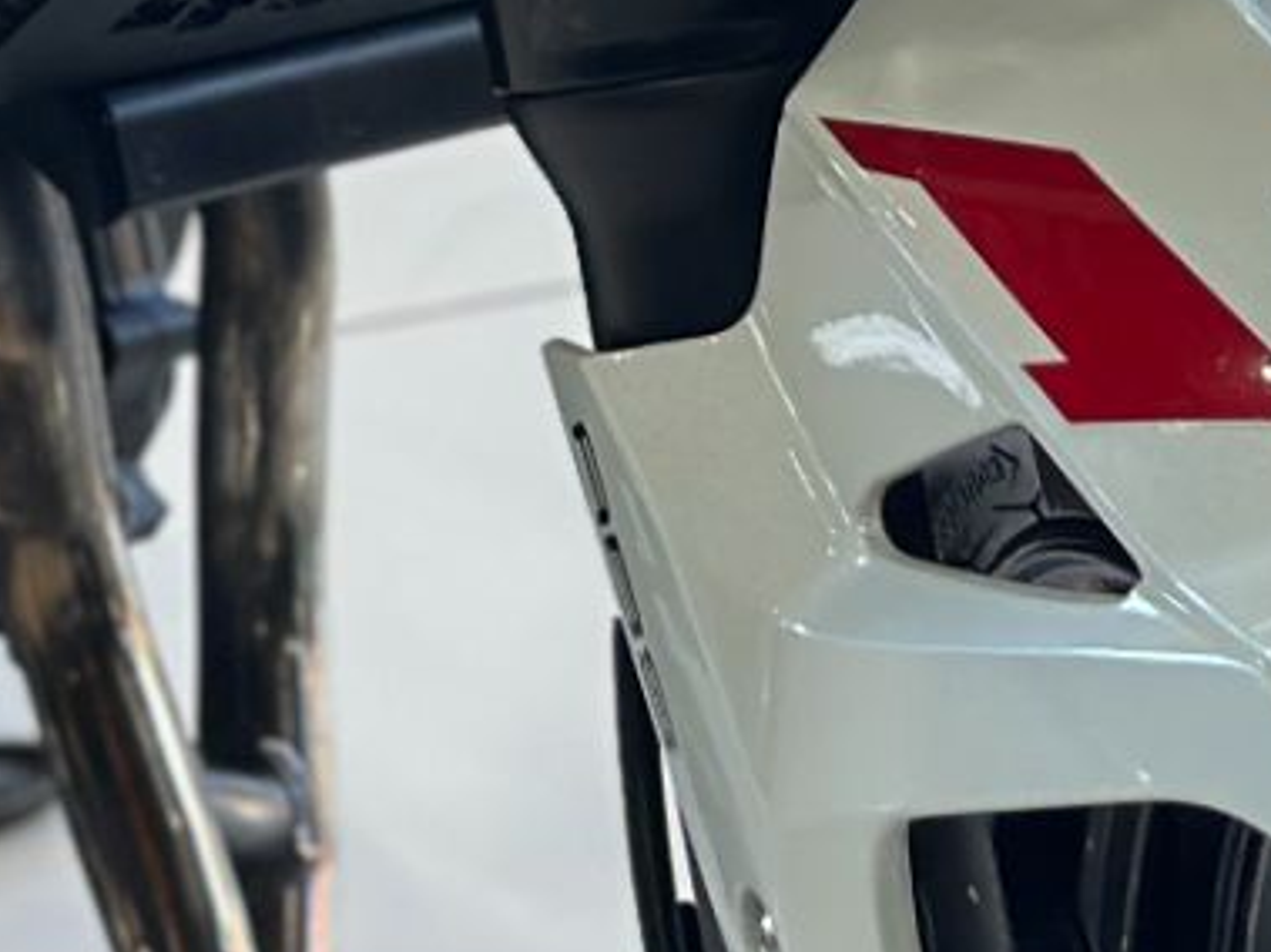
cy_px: -942
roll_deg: +4.1
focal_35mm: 243
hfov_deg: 8.0
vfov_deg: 6.0
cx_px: -563
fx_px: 8919
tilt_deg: -24.1
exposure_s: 1/138
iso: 125
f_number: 1.78
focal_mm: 6.86
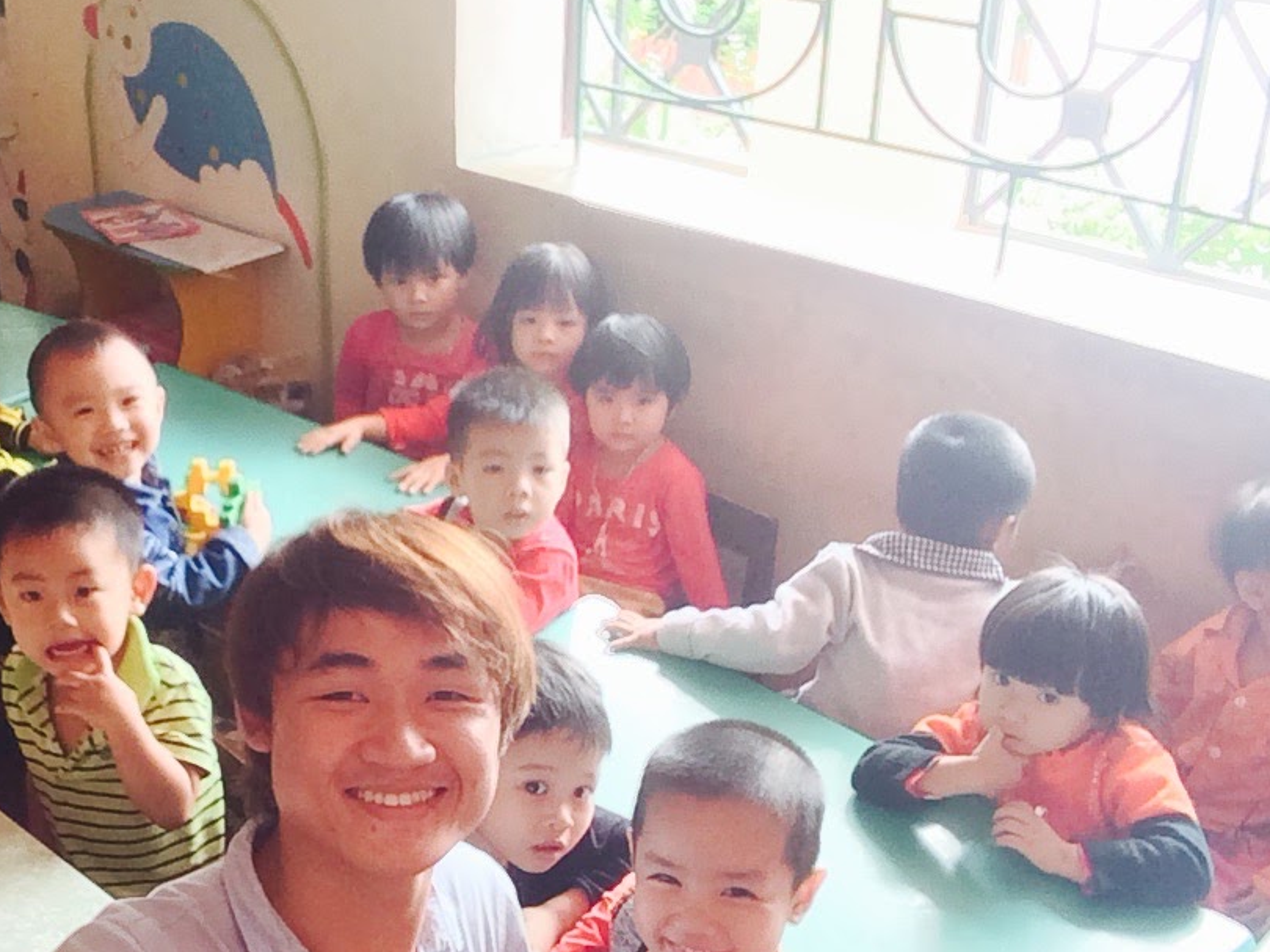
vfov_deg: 29.4
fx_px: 1797
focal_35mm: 49
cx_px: 395
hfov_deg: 38.4
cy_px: 667
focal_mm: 2.15
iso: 64
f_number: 2.4
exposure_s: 1/33
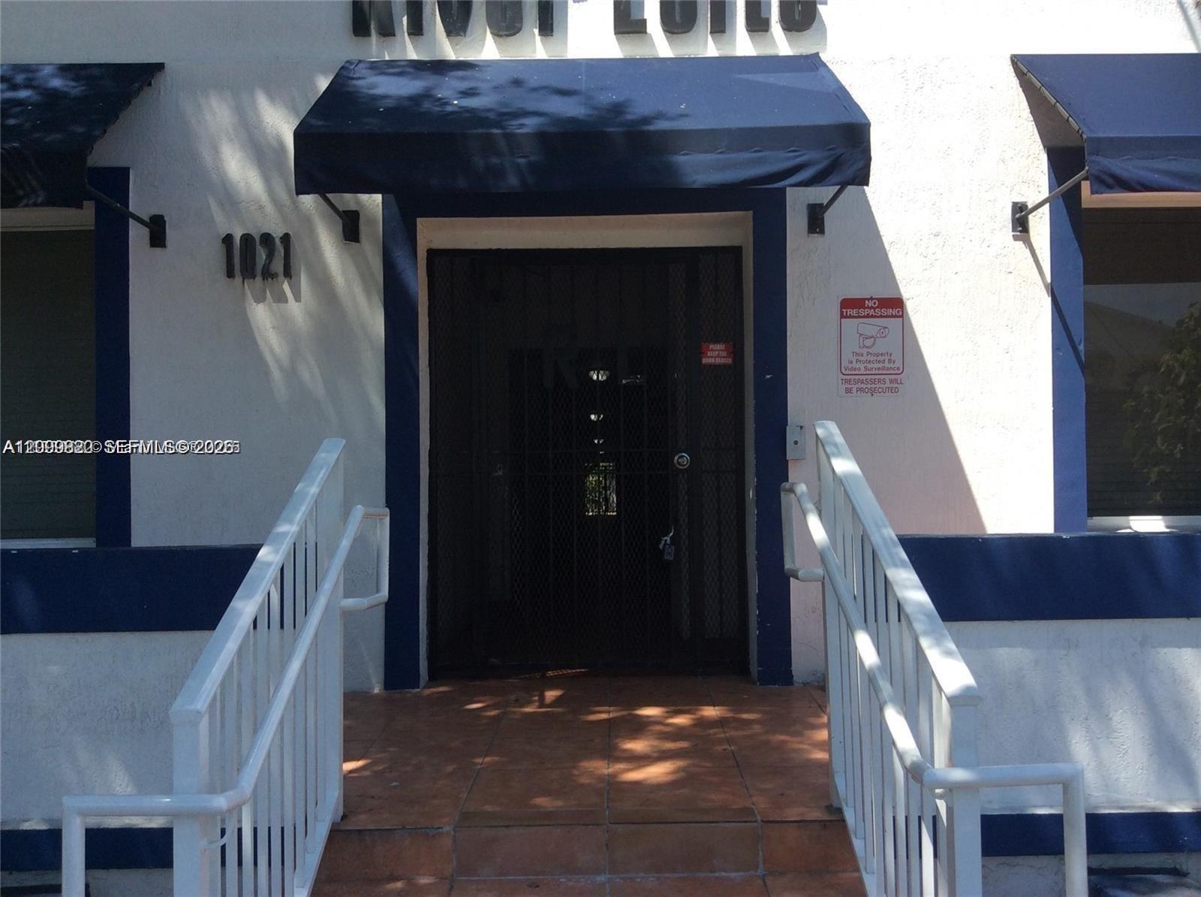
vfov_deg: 44.0
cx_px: 600
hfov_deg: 56.9
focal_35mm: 32
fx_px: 1108
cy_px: 448
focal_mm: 3.3
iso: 32
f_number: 2.4
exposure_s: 1/817
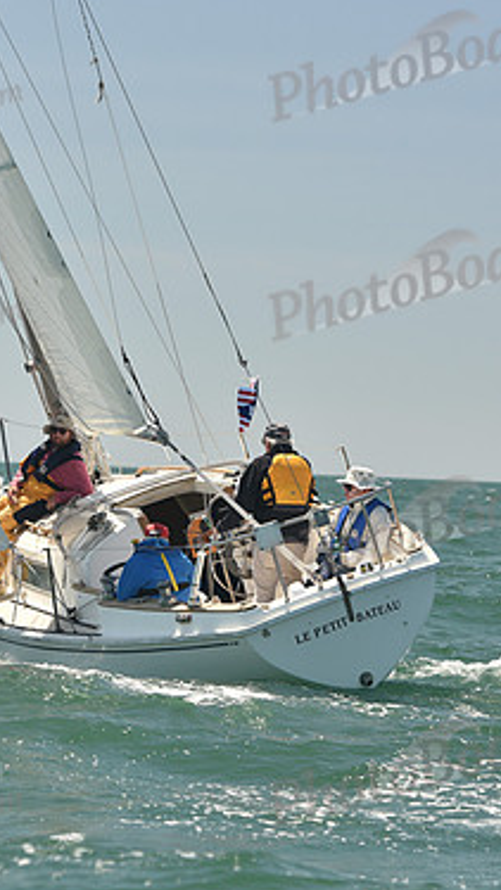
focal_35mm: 188
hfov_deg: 6.5
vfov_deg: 11.5
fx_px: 4439
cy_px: 436
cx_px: 147
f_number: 4.5
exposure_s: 1/800
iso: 250
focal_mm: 116
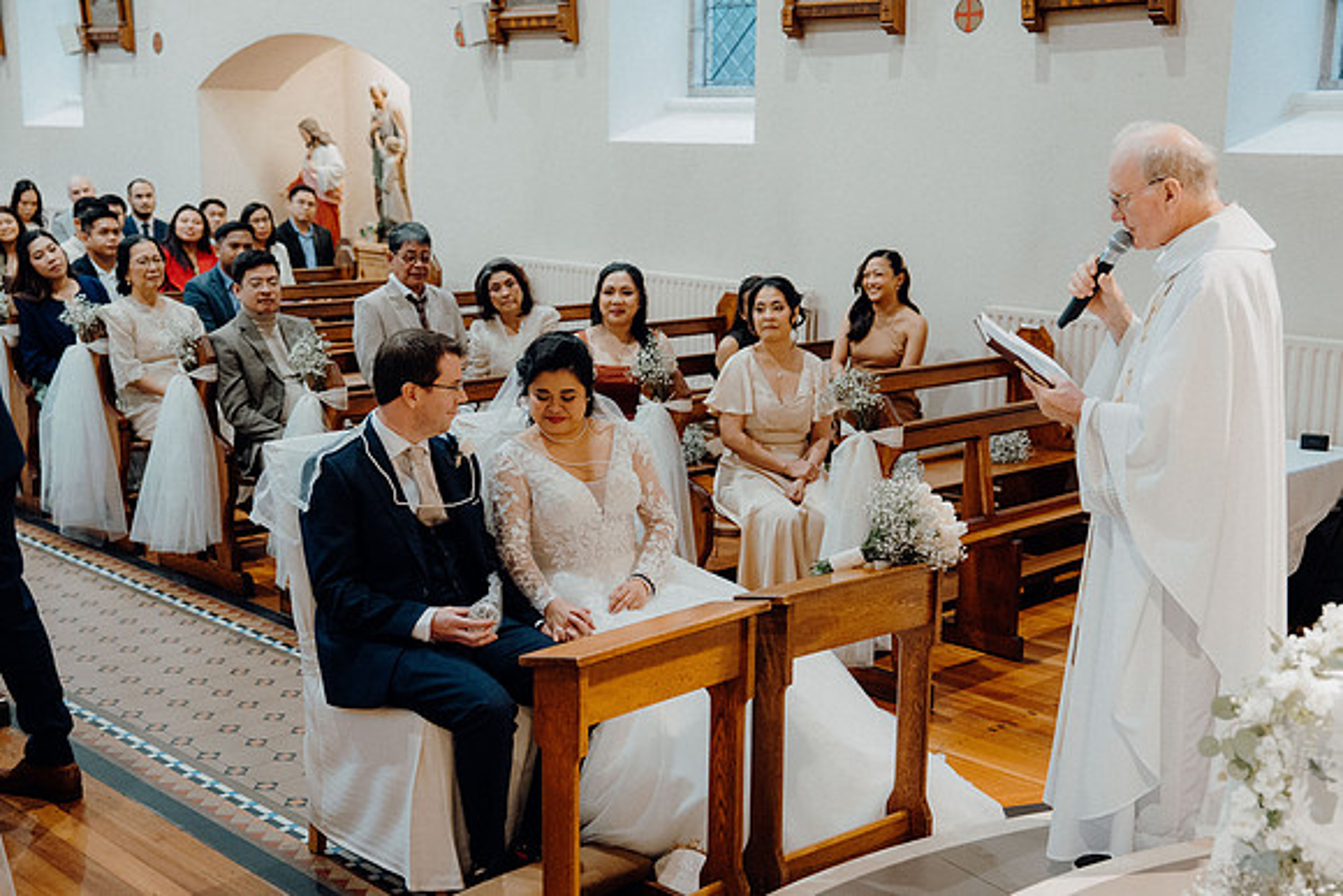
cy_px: 448
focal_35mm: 45
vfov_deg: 29.9
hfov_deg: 43.6
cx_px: 672
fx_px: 1679
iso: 2500
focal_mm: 45
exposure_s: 1/160
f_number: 3.2
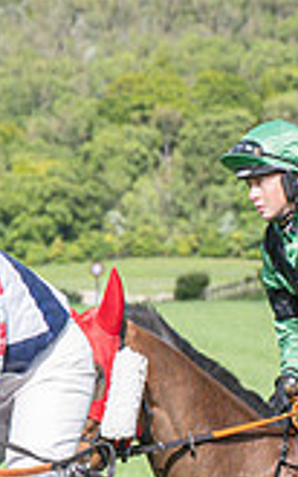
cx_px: 16
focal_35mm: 442
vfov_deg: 4.7
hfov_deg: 3.0
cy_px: 538
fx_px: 5749
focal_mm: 70
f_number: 5
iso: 400
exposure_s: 1/2500
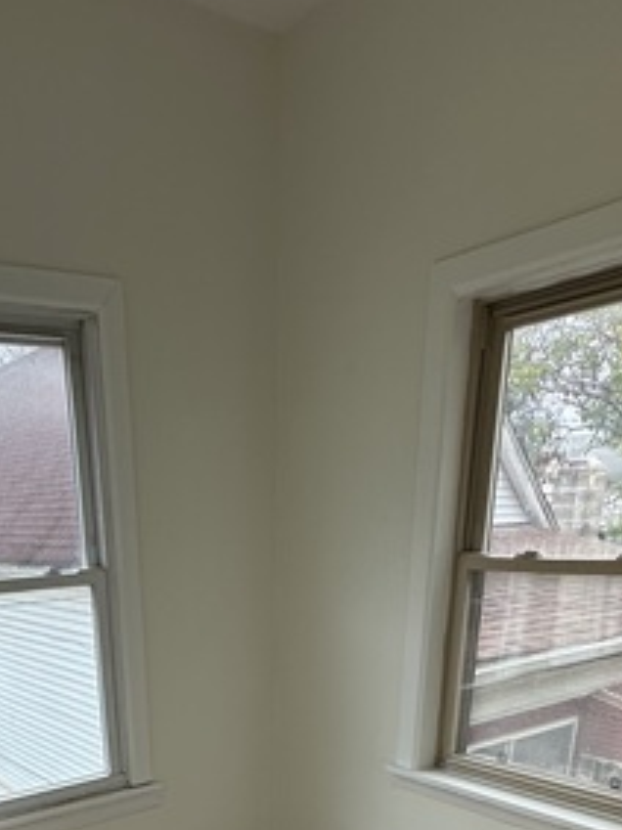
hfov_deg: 42.0
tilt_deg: -24.2
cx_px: 182
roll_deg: +1.6
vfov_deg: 45.2
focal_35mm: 33
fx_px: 791
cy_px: 861
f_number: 2.2
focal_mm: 2.22
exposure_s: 1/120
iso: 80
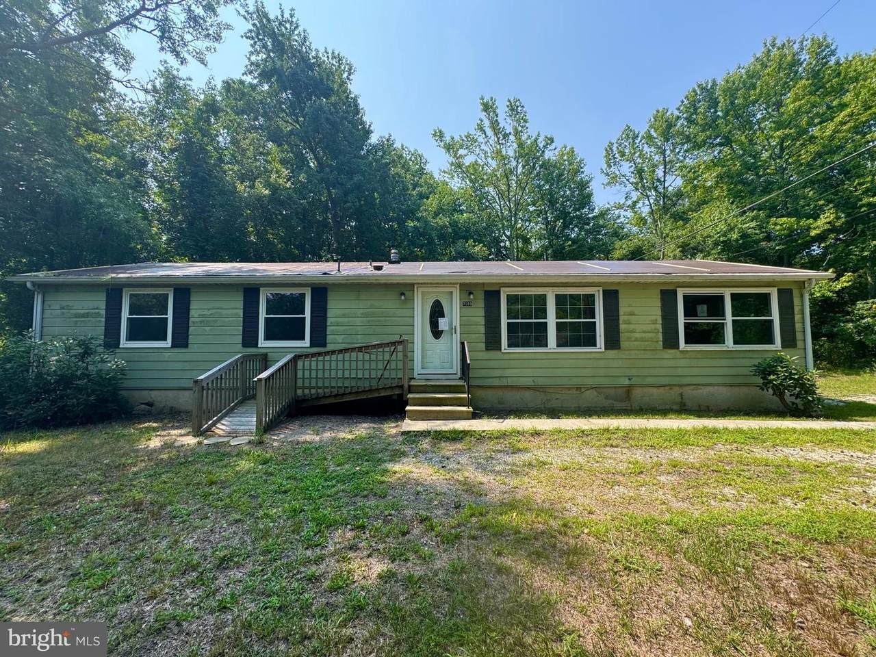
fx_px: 354
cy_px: 328
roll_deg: +0.5
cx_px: 438
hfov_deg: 102.1
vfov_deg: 85.7
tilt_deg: +2.9
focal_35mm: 14
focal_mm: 2.22
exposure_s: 1/508
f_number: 2.2
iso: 40
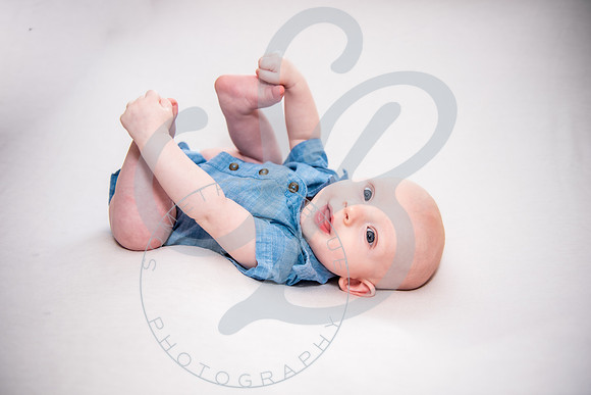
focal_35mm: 31
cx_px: 296
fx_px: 509
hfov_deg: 60.3
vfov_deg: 42.3
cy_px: 198
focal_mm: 31
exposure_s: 1/125
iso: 50
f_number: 2.8
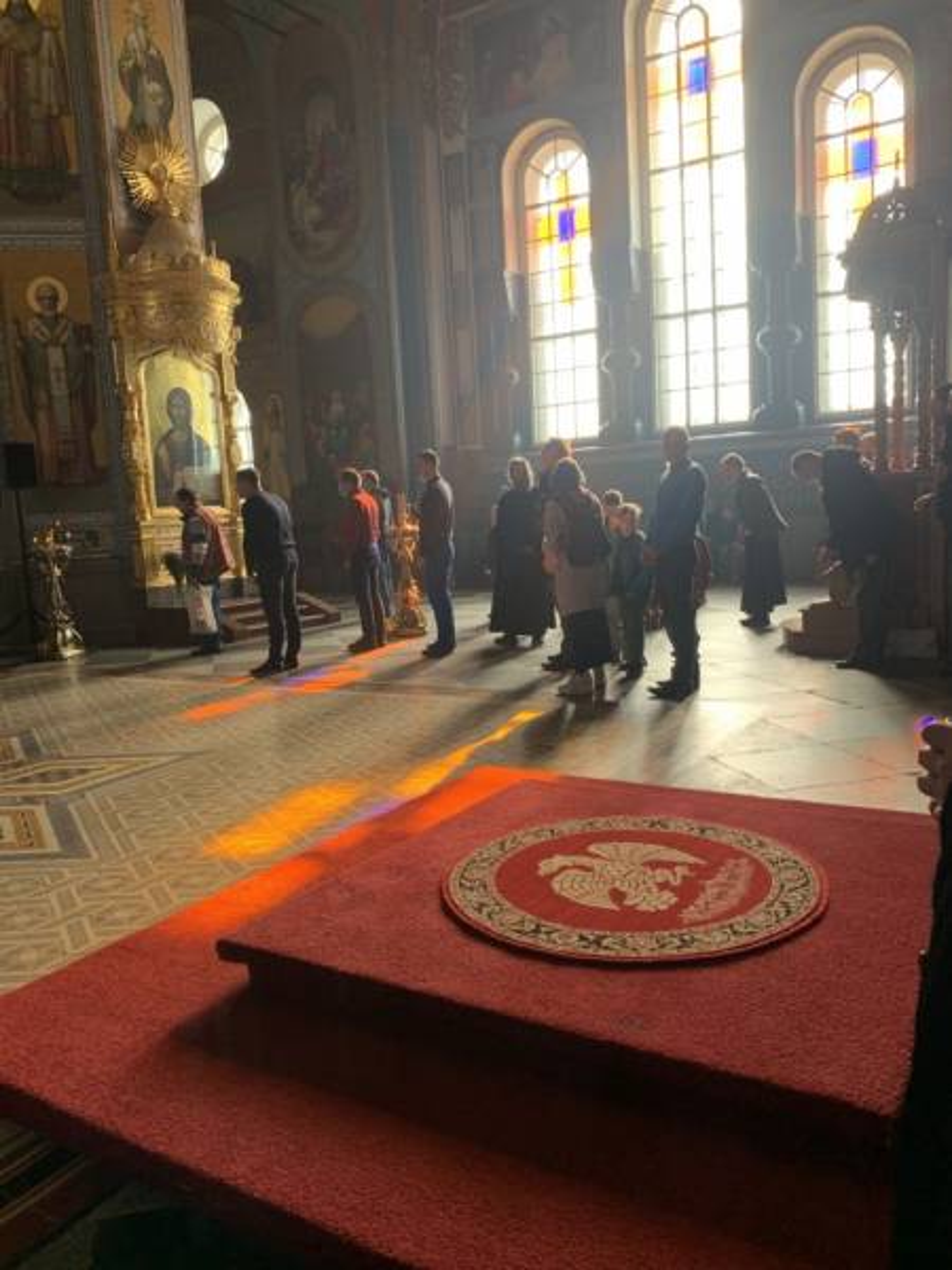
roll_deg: +3.4
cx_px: 476
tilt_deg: -6.1
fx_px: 953
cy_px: 635
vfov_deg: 67.3
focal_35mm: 26
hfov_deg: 53.1
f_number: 1.8
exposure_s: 1/121
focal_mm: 4.25
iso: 40
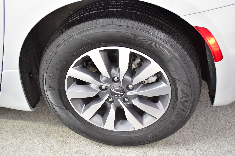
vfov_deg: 28.1
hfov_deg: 41.1
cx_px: 118
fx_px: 313
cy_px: 78
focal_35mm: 48
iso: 3600
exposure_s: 1/40
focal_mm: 32
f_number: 4.8
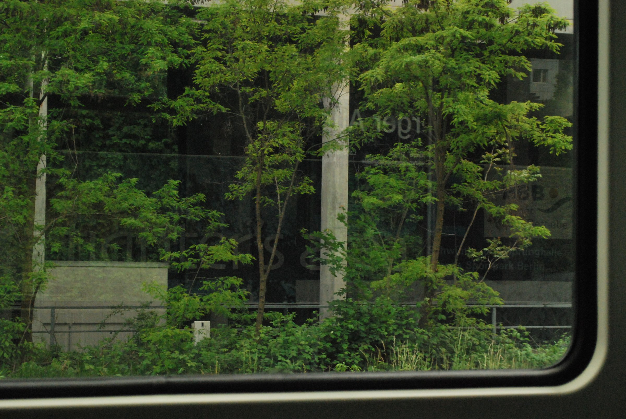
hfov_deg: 28.0
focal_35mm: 72
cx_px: 313
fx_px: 1253
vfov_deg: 19.0
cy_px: 210
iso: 1600
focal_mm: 48
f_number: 8
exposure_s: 1/250
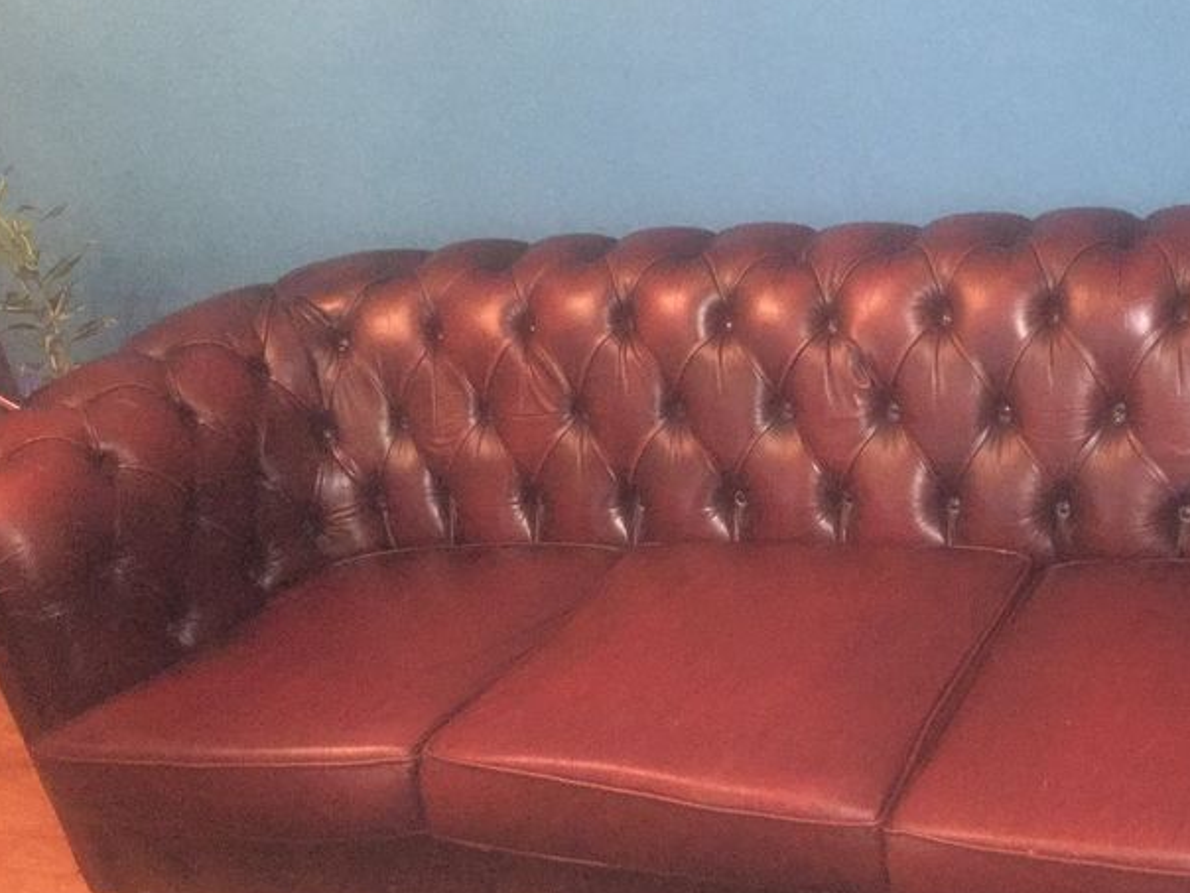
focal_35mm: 48
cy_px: 424
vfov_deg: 30.3
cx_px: 835
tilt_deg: -23.9
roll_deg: +10.8
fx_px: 1650
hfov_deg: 39.0
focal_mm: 4.15
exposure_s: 1/17
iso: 800
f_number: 2.2
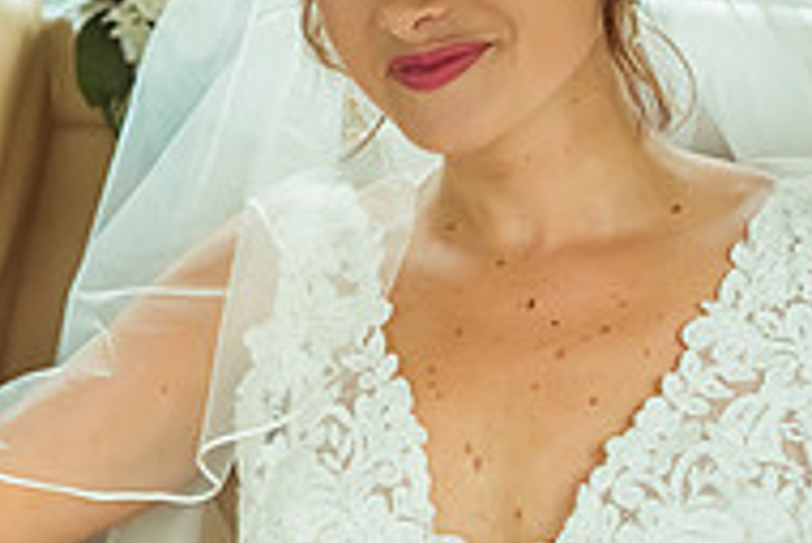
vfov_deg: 12.8
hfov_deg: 17.7
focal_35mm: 107
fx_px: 2415
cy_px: 182
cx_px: -282
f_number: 3.5
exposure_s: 1/1600
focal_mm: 35
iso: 1000
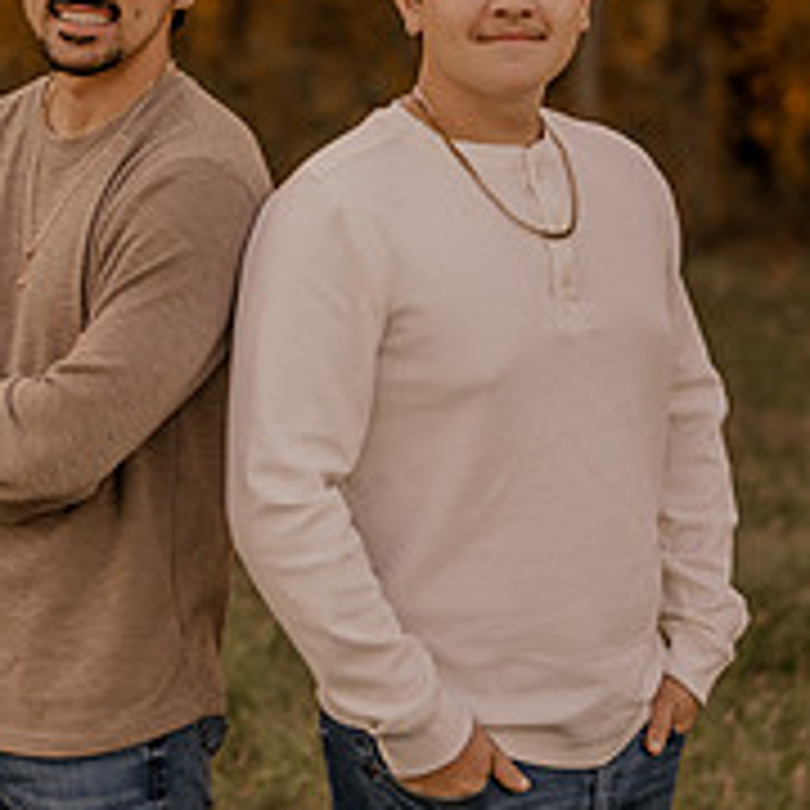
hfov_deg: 12.7
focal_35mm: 137
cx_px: 274
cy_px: 299
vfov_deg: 12.7
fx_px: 3627
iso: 250
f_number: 1.8
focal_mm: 50
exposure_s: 1/500
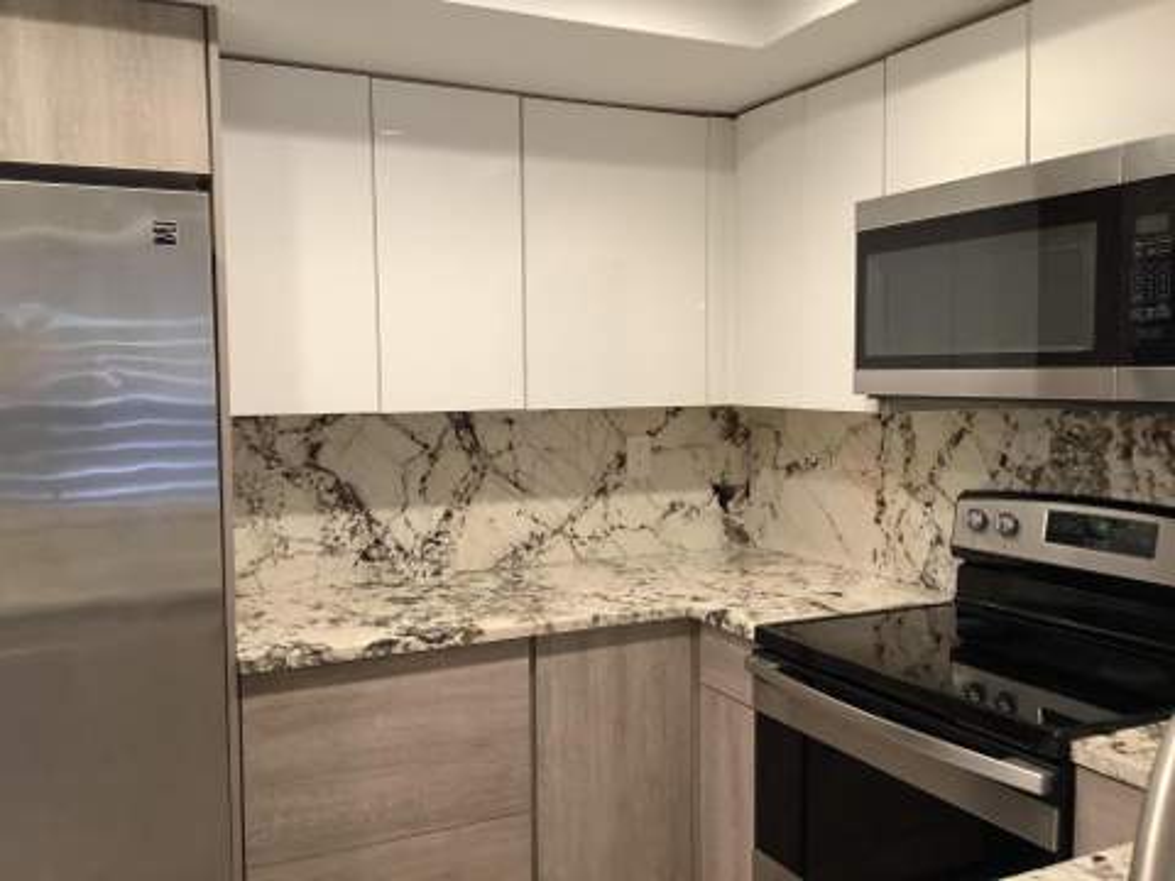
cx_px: 588
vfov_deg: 45.4
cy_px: 440
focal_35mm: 31
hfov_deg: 58.4
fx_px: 1052
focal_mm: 3.3
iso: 160
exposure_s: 1/50
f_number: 2.4
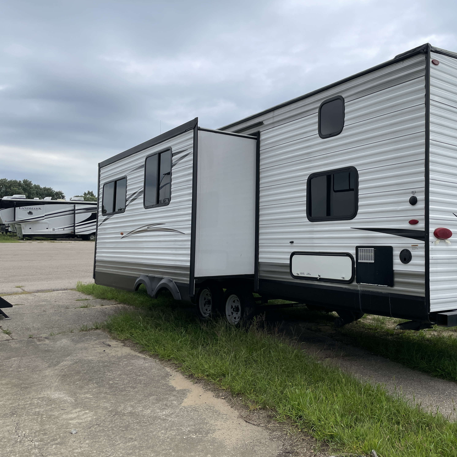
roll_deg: -2.0
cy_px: 231
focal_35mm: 31
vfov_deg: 52.5
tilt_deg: +1.2
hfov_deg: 51.7
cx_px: 299
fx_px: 463
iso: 32
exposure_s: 1/2747
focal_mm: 4.2
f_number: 1.6
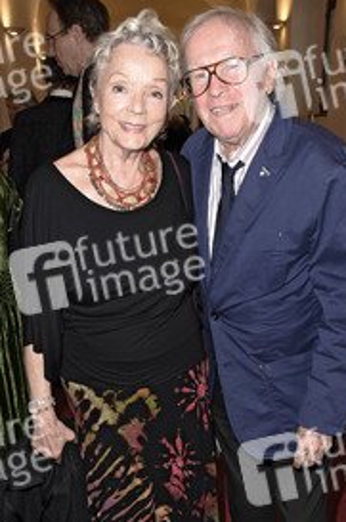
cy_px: 365
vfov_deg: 43.7
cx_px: 162
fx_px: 637
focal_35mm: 44
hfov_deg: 30.4
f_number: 6.3
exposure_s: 1/160
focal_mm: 20
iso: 1000
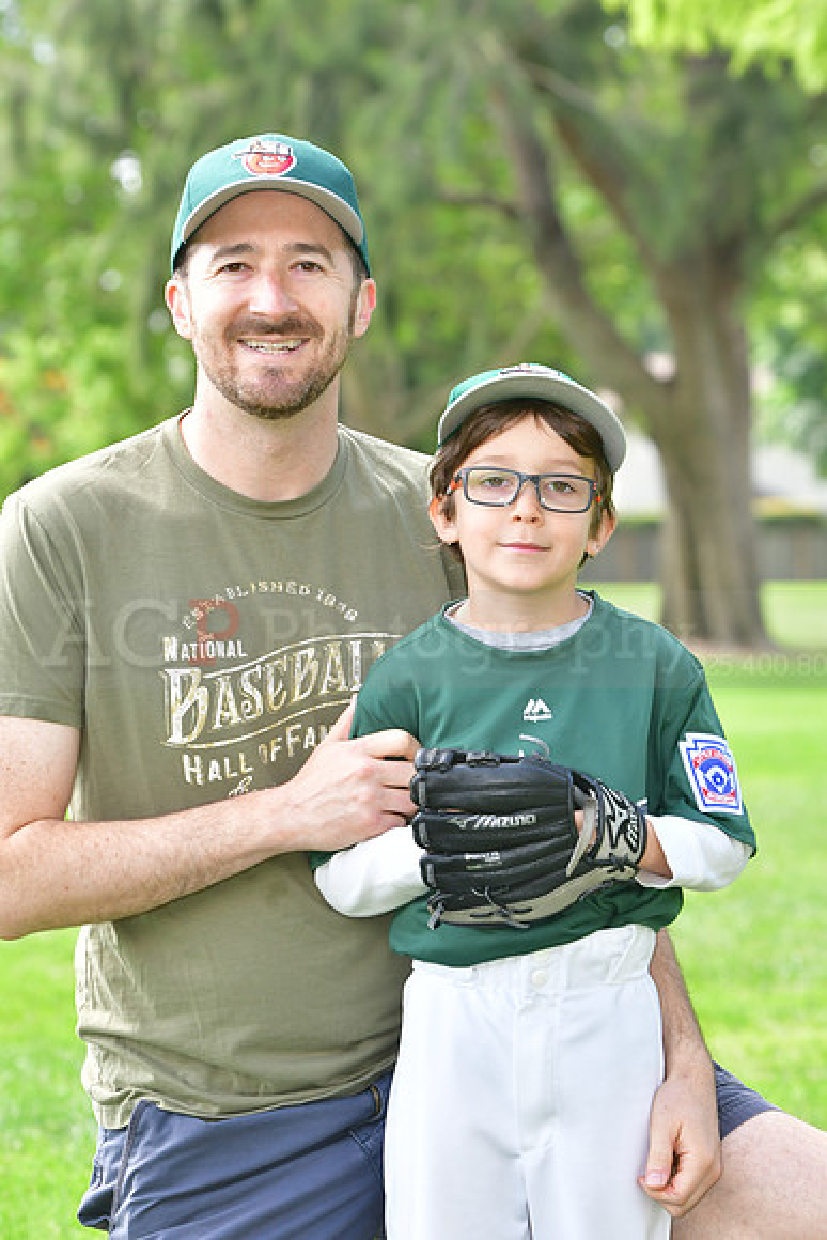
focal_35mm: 180
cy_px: 620
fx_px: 6198
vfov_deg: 11.4
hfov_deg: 7.6
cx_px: 414
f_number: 7.1
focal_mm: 120
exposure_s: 1/320
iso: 500
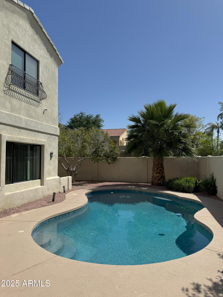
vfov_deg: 71.6
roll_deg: +0.7
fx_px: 206
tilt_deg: +3.2
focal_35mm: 24
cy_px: 148
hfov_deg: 56.8
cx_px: 112
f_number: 1.78
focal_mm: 6.76
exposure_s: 1/7937
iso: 80
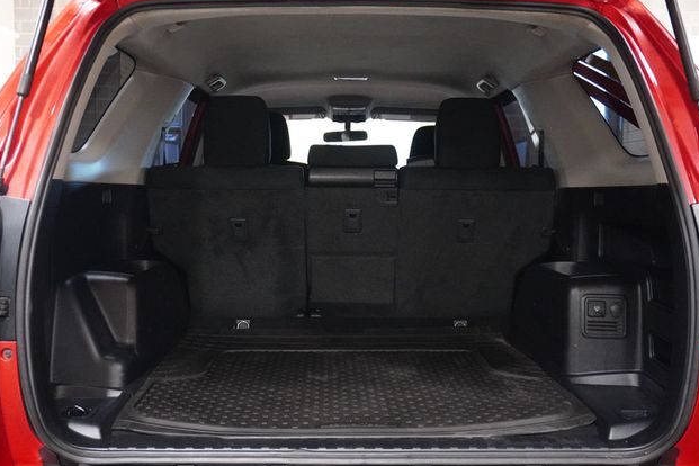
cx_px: 353
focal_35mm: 36
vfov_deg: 37.3
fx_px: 690
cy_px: 232
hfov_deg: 53.8
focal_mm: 23
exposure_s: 1/40
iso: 6400
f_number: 4
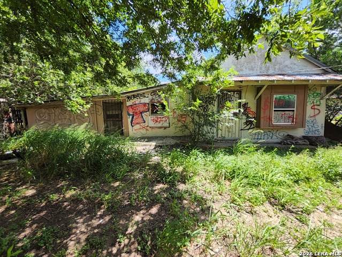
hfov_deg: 106.1
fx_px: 129
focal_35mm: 13
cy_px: 128
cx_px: 171
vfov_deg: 90.0
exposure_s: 1/287
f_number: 2.2
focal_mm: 1.13
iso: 32
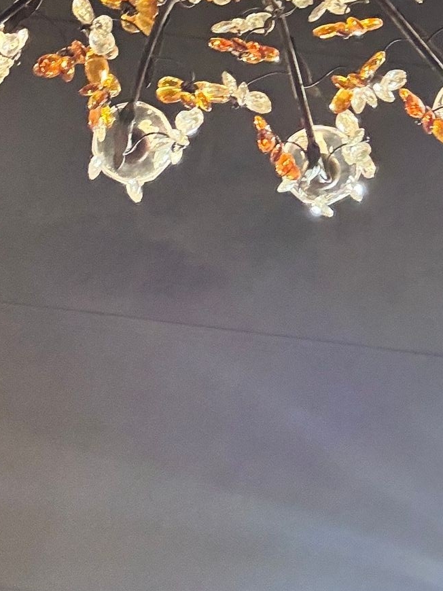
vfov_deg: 26.4
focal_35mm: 69
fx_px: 1178
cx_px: 243
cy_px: -29
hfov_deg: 21.3
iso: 400
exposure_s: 1/30
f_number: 1.9
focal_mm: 2.69
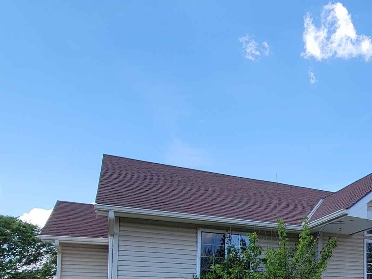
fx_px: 376
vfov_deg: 36.3
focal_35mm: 35
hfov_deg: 43.0
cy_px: 285
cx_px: 393
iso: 50
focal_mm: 2.2
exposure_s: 1/809
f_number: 2.2
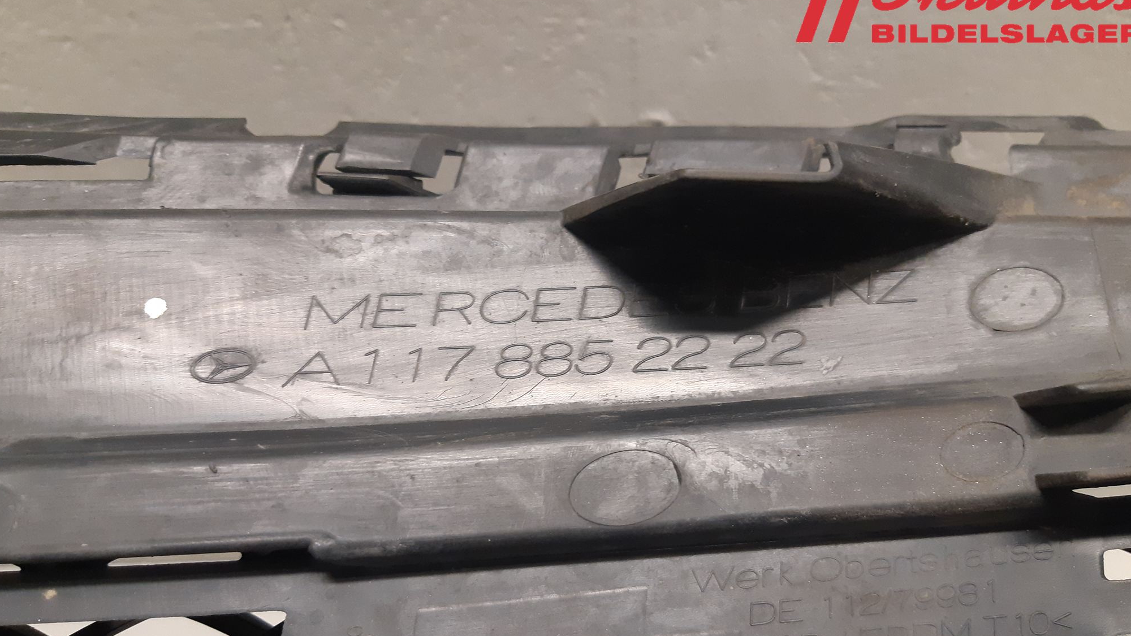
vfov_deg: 40.0
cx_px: 564
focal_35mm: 29
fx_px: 870
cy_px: 381
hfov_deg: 66.1
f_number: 1.7
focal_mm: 3.93
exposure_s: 1/50
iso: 250
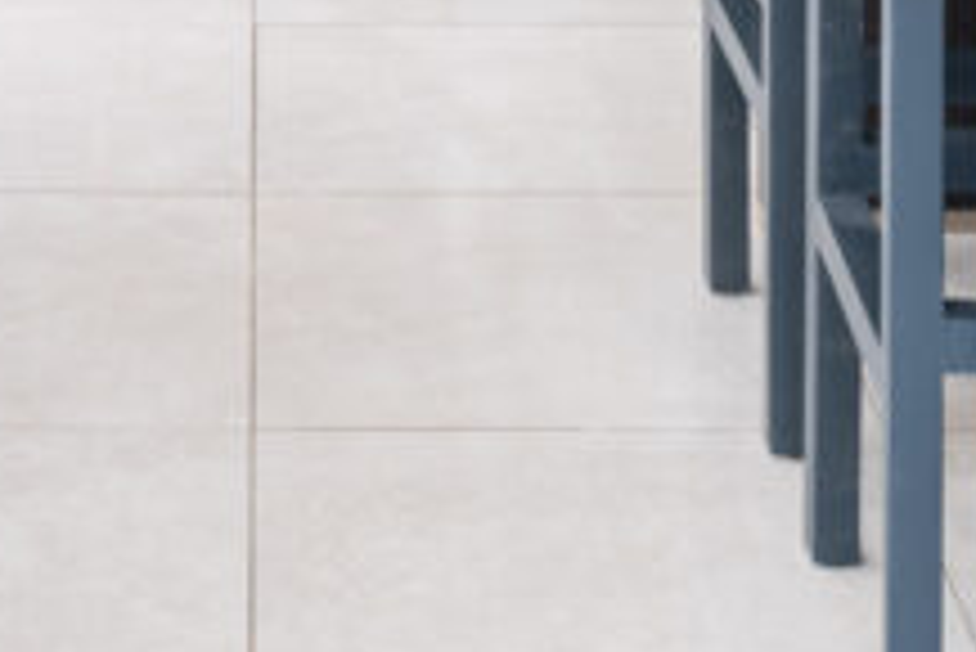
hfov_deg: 17.5
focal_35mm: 115
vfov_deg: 10.5
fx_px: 3120
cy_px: -830
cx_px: 112
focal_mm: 24
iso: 200
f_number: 9.5
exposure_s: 1/5
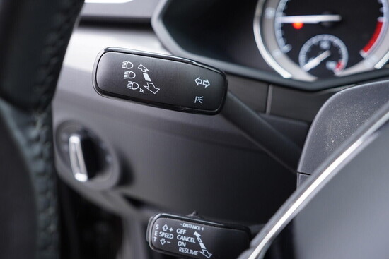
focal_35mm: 36
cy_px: 130
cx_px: 194
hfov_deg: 53.1
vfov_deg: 36.9
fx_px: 389
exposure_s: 1/40
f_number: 2.8
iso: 320
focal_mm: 24
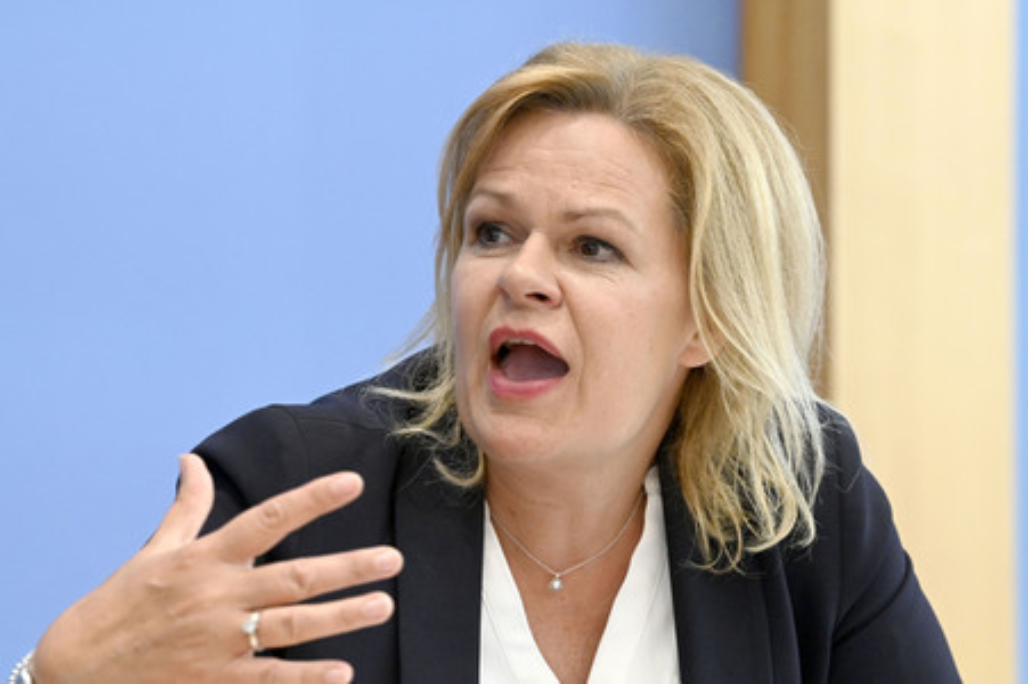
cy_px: 342
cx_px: 514
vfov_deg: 9.4
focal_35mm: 145
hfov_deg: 14.2
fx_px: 4137
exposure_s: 1/640
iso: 5000
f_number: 6.3
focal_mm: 145
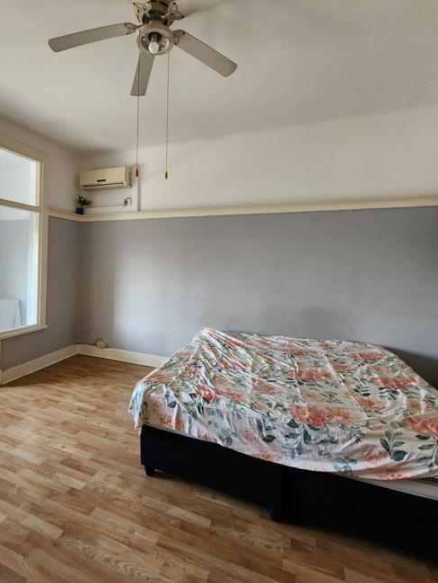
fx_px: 270
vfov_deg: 94.2
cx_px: 170
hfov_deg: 77.0
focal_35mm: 16
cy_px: 265
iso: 320
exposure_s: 1/50
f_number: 2.2
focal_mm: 2.2
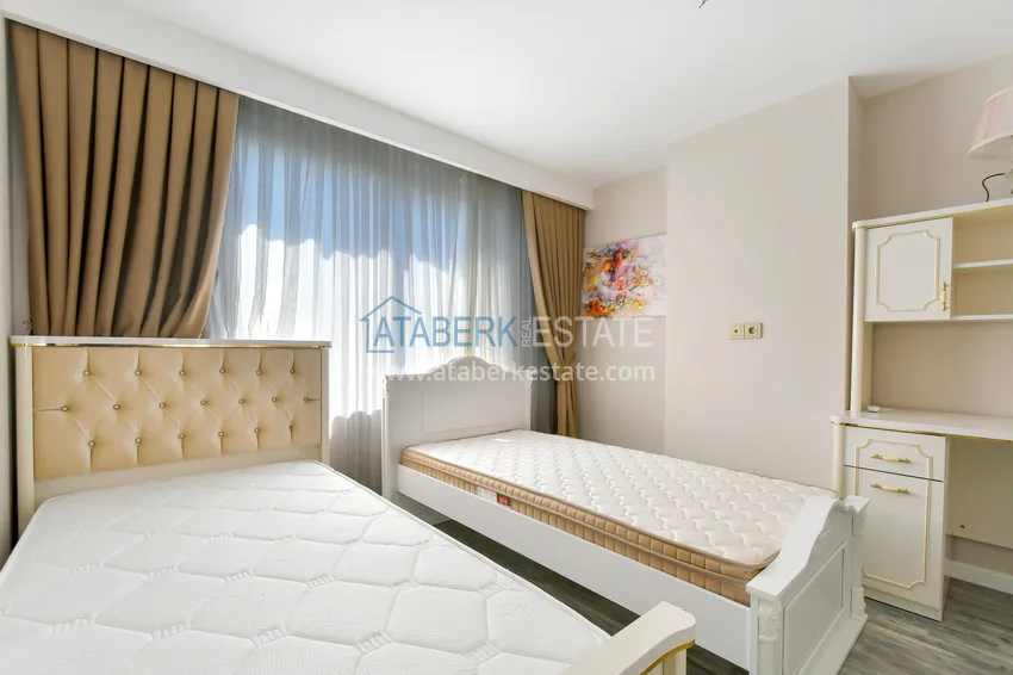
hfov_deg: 100.4
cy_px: 338
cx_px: 506
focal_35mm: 15
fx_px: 422
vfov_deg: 77.3
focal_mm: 10
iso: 280
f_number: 8
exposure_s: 1/60
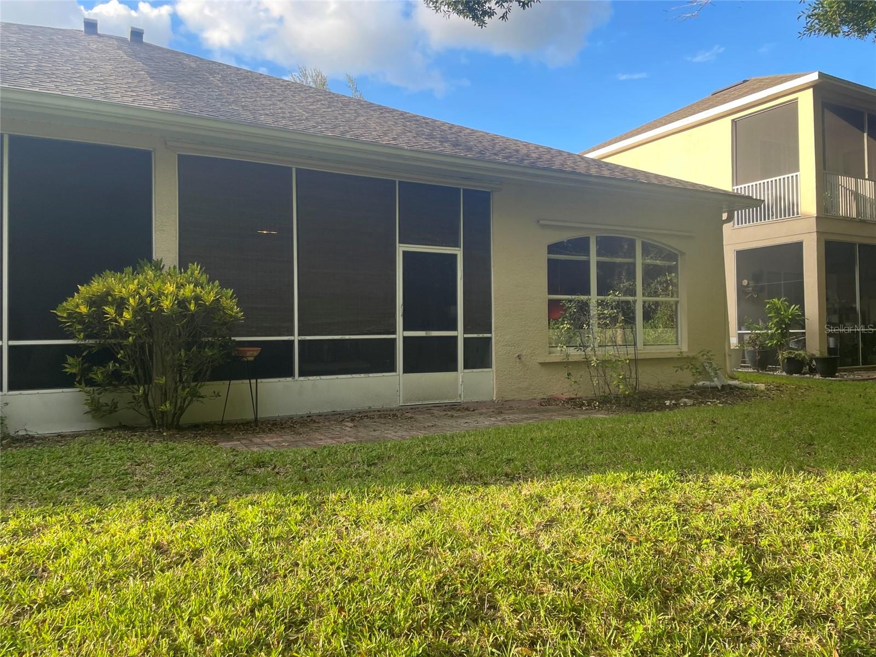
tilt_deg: +2.1
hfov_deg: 67.3
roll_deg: +1.5
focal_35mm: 26
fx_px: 658
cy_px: 328
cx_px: 438
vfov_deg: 53.1
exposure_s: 1/388
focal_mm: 4.2
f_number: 1.6
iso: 32
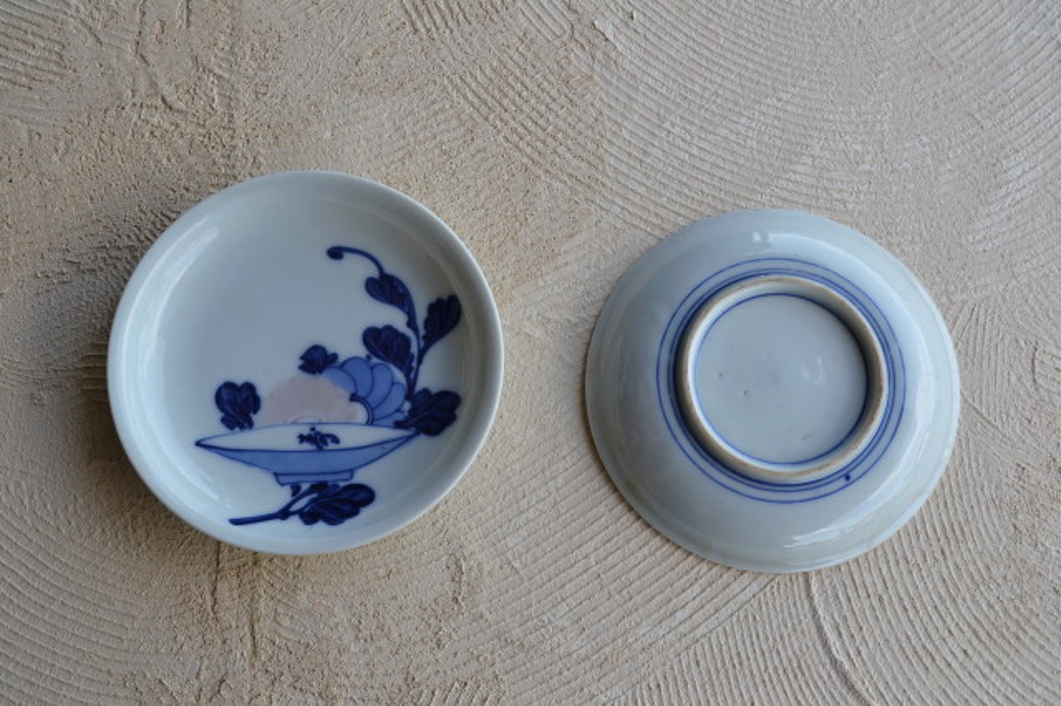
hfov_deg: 49.6
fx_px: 1149
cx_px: 530
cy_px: 353
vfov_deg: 34.2
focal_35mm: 39
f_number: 5.6
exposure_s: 1/125
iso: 140
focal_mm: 26
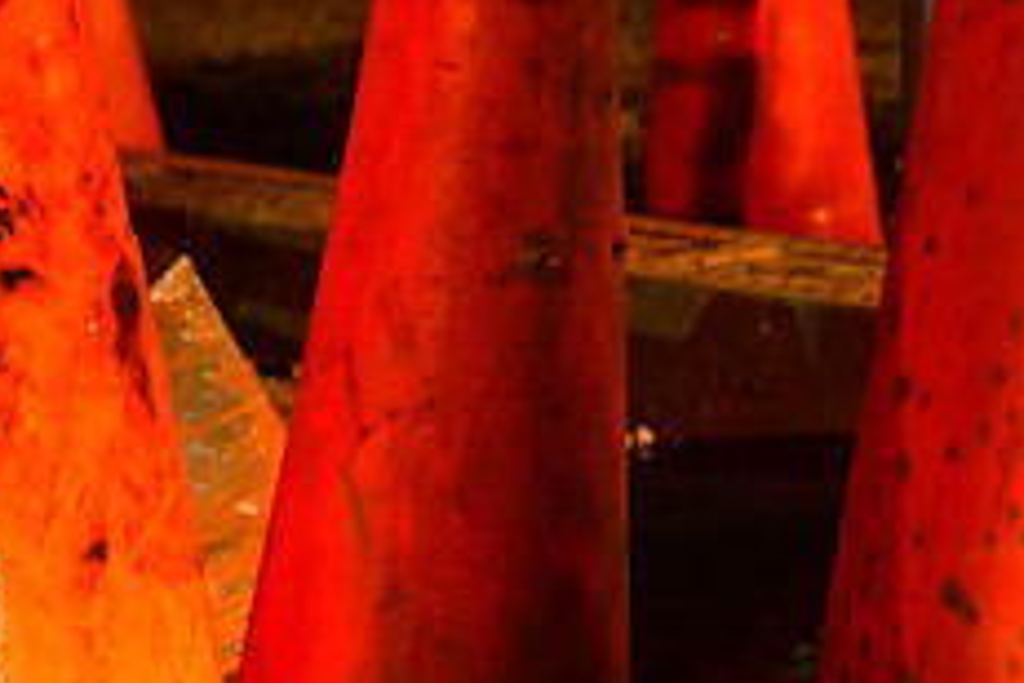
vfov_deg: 7.6
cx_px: 160
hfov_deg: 11.3
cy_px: -7
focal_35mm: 181
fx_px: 5148
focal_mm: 48
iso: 6400
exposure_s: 1/10
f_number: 6.3
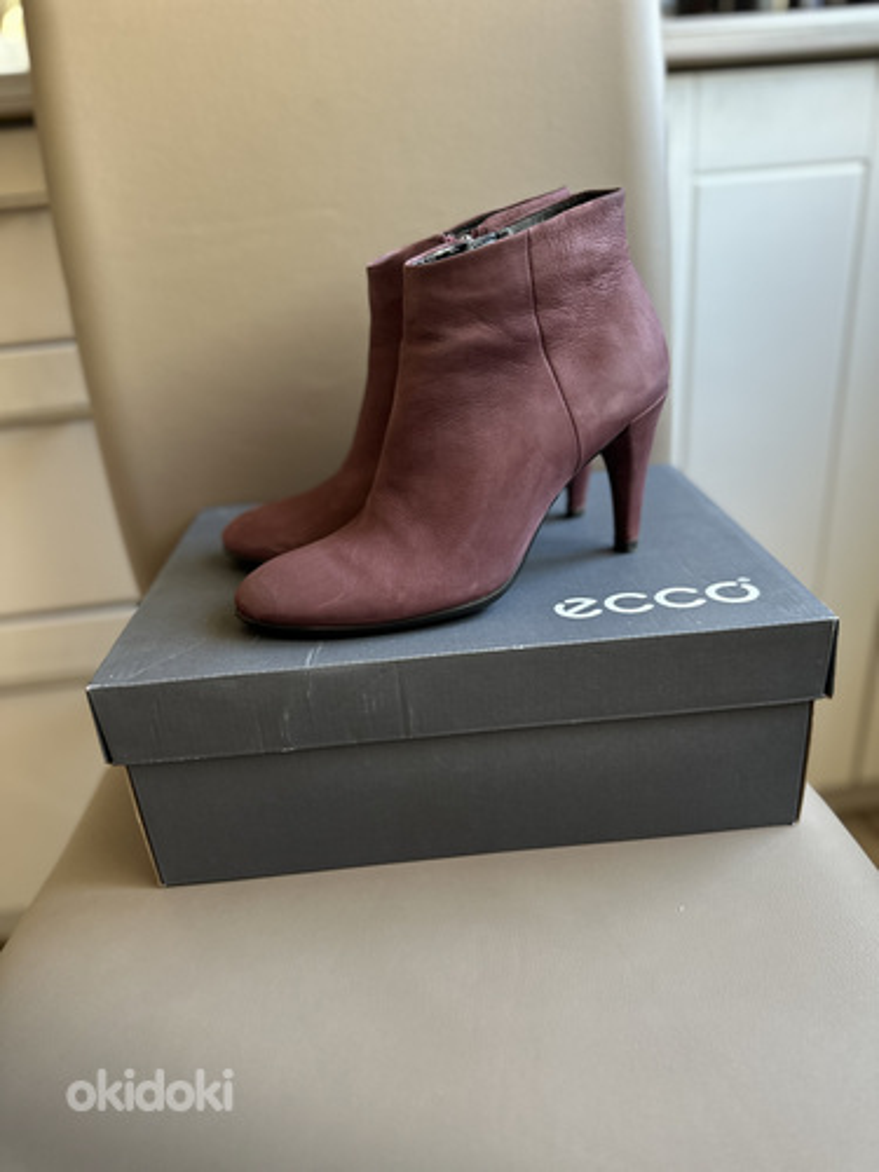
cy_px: 586
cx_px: 440
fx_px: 813
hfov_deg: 56.8
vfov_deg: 71.6
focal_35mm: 24
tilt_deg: -24.3
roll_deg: +5.3
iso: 250
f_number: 1.78
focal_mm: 6.86
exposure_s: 1/50
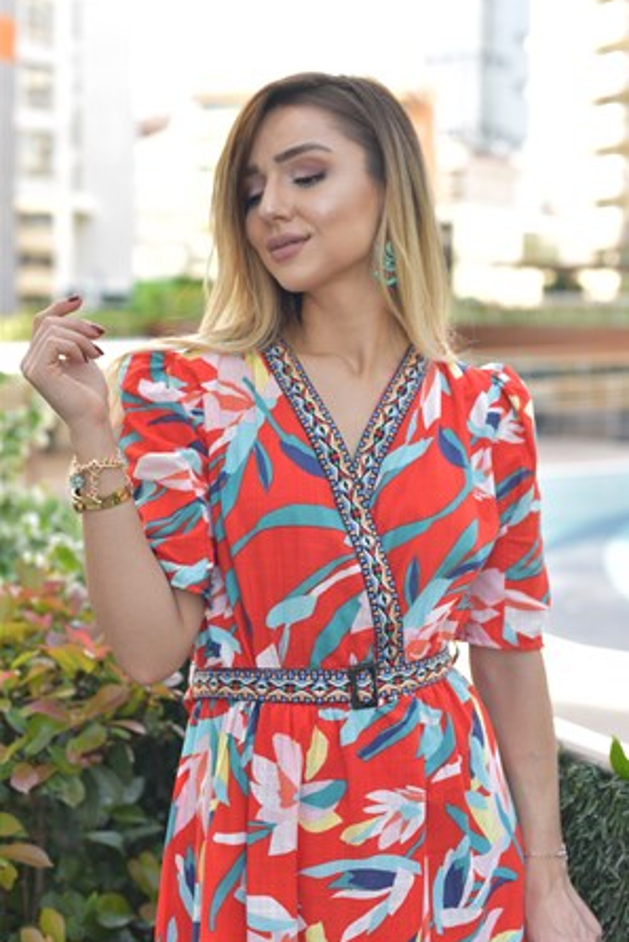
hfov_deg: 26.0
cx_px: 325
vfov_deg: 38.2
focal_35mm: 52
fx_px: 1361
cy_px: 458
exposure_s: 1/1250
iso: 1250
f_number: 3.5
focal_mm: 50
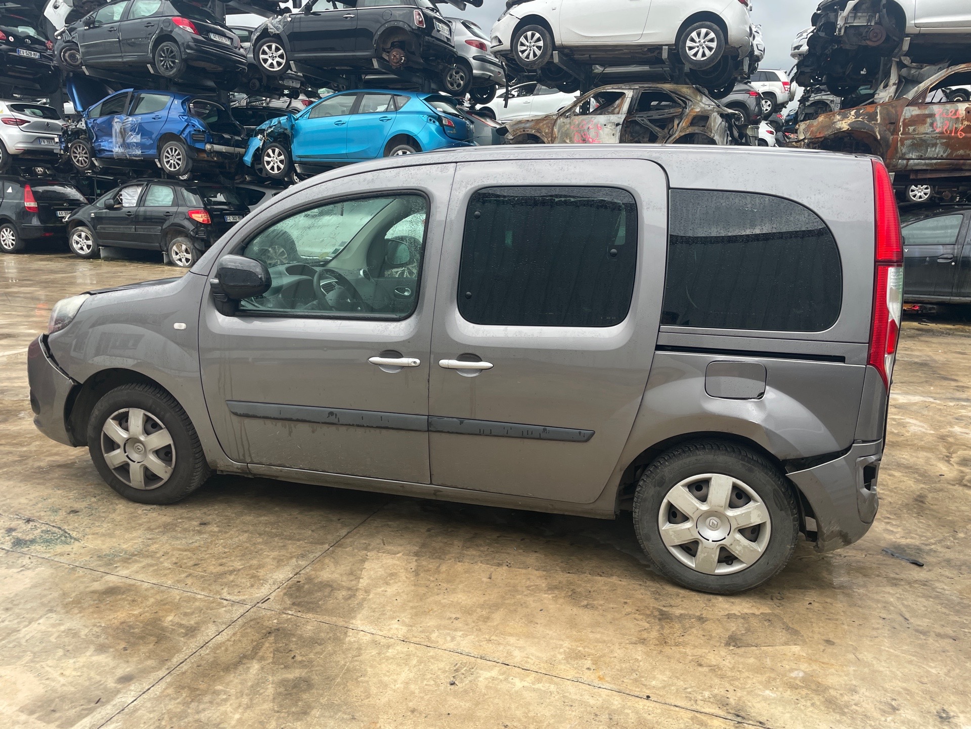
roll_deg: -1.4
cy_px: 364
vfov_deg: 53.1
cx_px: 486
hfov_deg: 67.3
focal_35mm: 26
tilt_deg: -13.4
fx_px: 729
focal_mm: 4.2
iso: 32
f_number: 1.6
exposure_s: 1/121
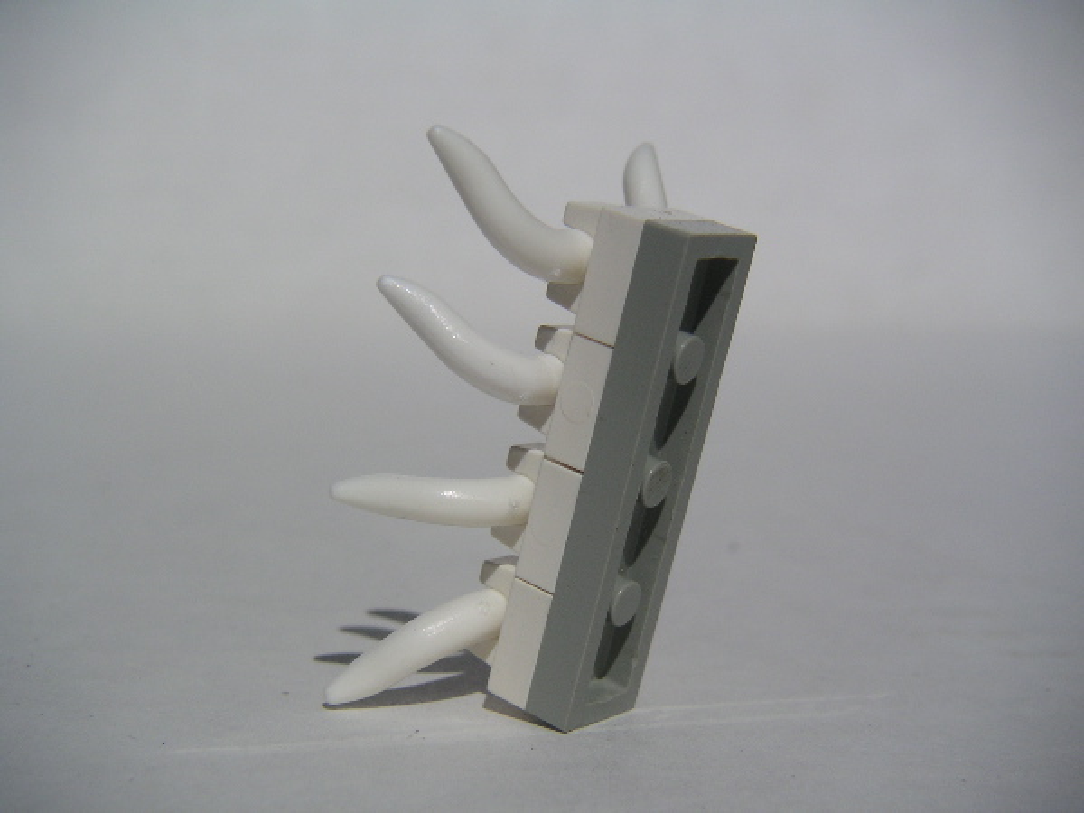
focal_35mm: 60
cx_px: 542
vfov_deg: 24.4
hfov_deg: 32.2
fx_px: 1879
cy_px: 406
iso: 50
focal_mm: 9.3
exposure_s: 1/750
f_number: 6.7
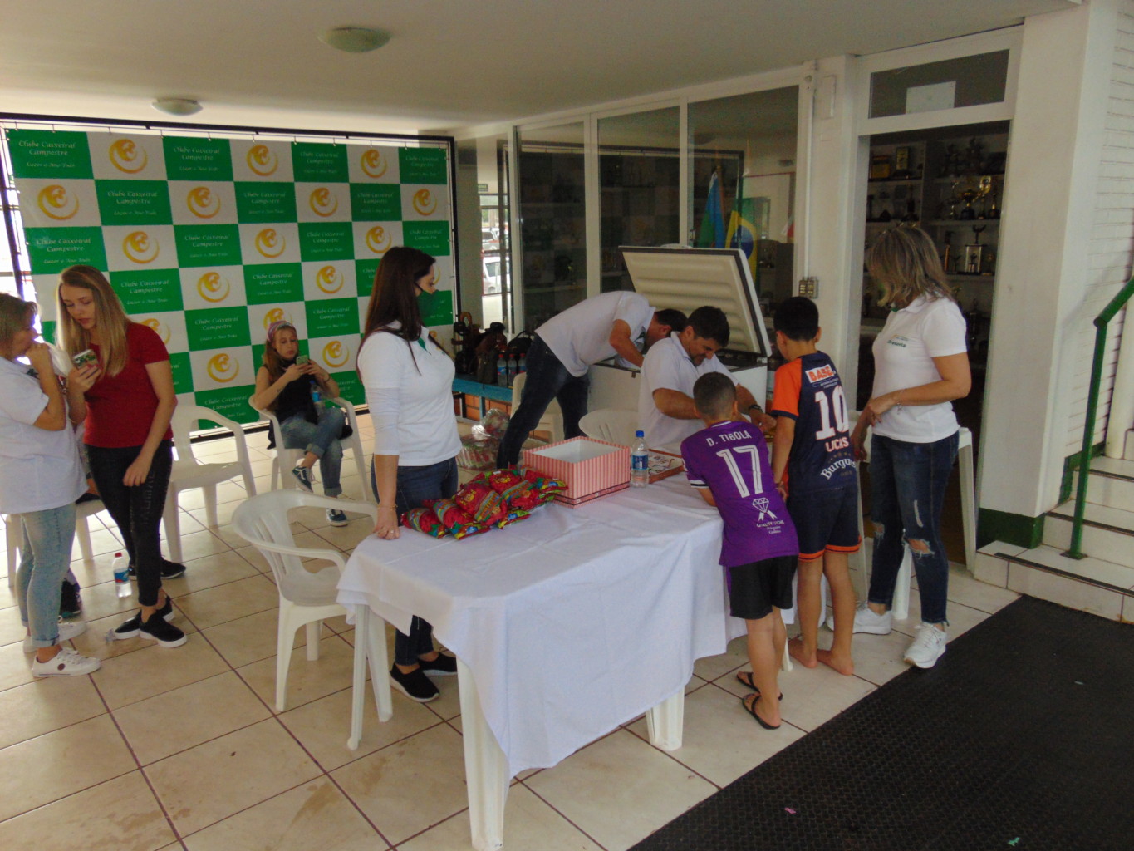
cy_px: 426
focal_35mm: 25
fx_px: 819
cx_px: 567
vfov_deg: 54.9
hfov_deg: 69.4
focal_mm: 4.5
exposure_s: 1/30
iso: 200
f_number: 3
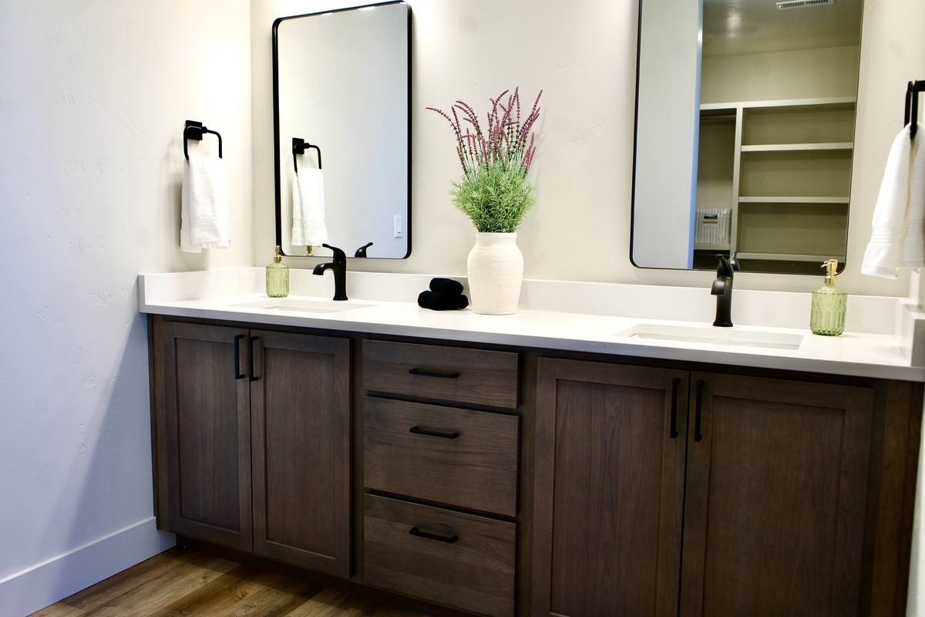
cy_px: 308
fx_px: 745
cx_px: 462
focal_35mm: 29
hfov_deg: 63.7
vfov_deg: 45.0
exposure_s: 1/60
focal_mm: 29
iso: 400
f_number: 4
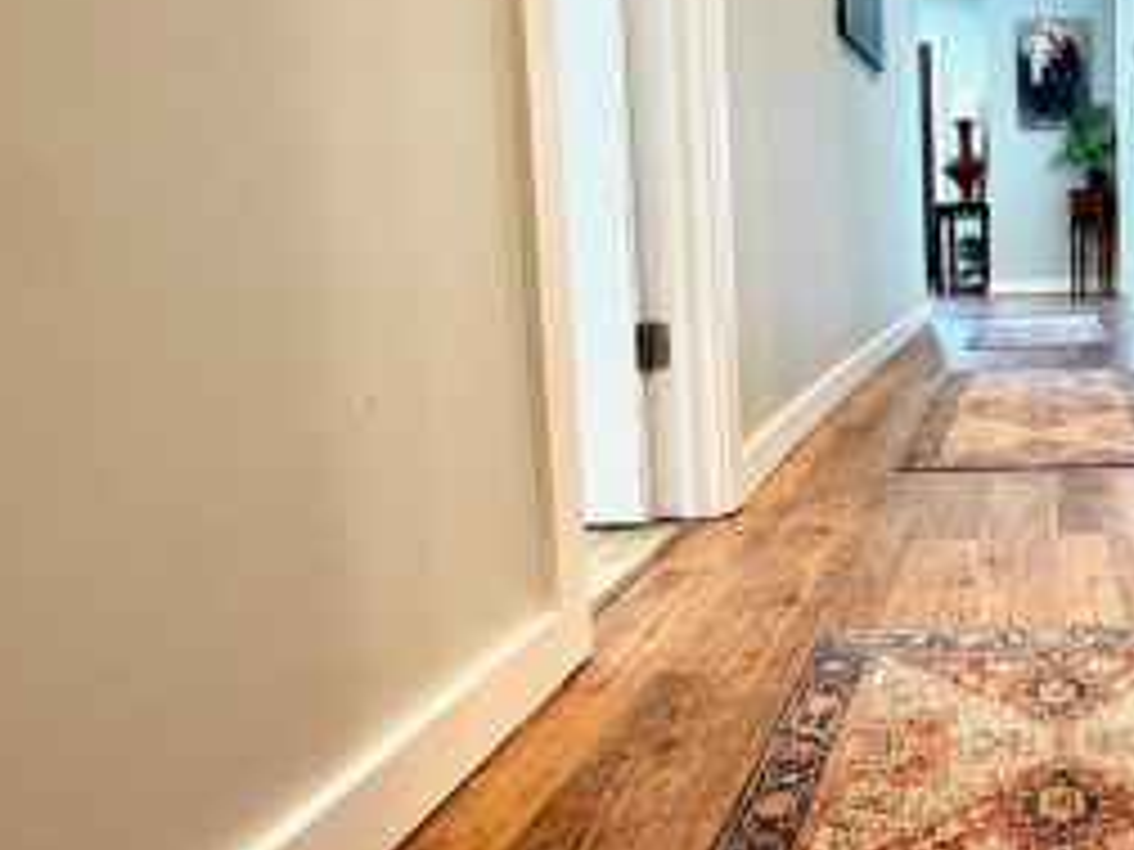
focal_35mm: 37
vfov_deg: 38.5
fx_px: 1212
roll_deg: +1.5
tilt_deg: -5.3
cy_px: 333
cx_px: 1091
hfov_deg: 44.0
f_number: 2.2
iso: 320
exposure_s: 1/60
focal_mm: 2.22
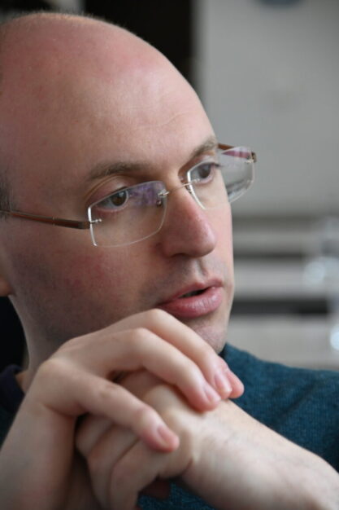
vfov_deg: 11.0
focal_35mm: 188
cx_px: 170
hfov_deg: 7.3
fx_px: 2650
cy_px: 255
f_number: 5.6
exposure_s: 1/200
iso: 1100
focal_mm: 125
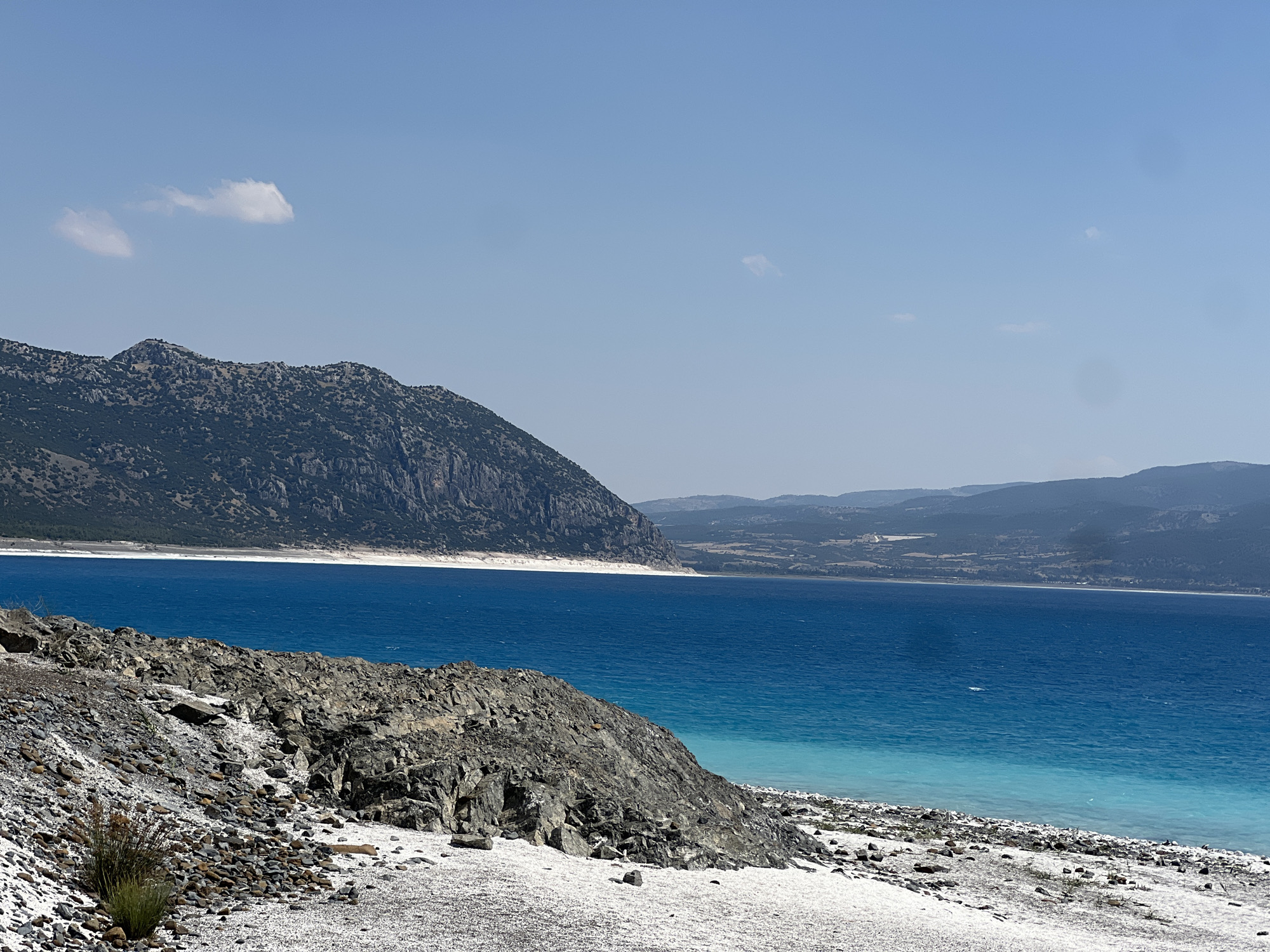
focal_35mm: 77
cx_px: 635
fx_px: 2825
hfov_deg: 25.3
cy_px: 476
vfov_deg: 19.1
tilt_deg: +1.8
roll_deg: -1.6
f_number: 2.8
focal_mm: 9
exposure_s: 1/1429
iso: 32
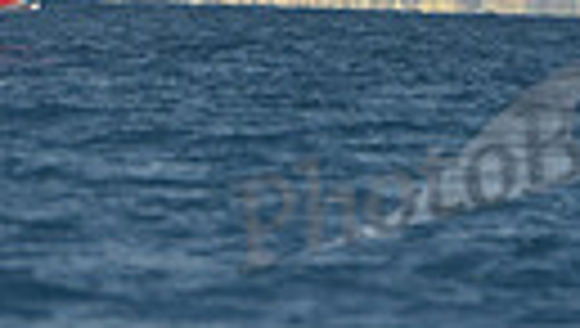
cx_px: 4
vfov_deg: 1.3
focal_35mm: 942
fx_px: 14508
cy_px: -474
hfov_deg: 2.3
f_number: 7.1
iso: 200
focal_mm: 200
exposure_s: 1/640
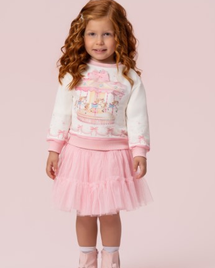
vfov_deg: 11.7
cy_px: 132
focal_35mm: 165
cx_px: 99
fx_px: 1311
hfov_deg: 9.4
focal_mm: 99
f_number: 7.1
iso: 100
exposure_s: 1/125
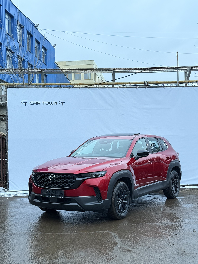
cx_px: 99
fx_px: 366
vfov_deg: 39.7
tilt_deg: +1.6
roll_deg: +1.5
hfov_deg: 30.3
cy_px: 132
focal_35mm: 48
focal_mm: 6.76
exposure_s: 1/40
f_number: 1.78
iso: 400
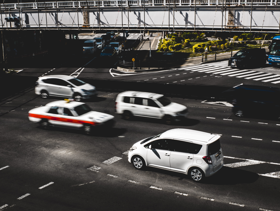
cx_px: 140
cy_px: 106
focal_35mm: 50
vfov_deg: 29.1
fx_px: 405
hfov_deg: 38.2
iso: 100
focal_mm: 25
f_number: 22
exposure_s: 1/30
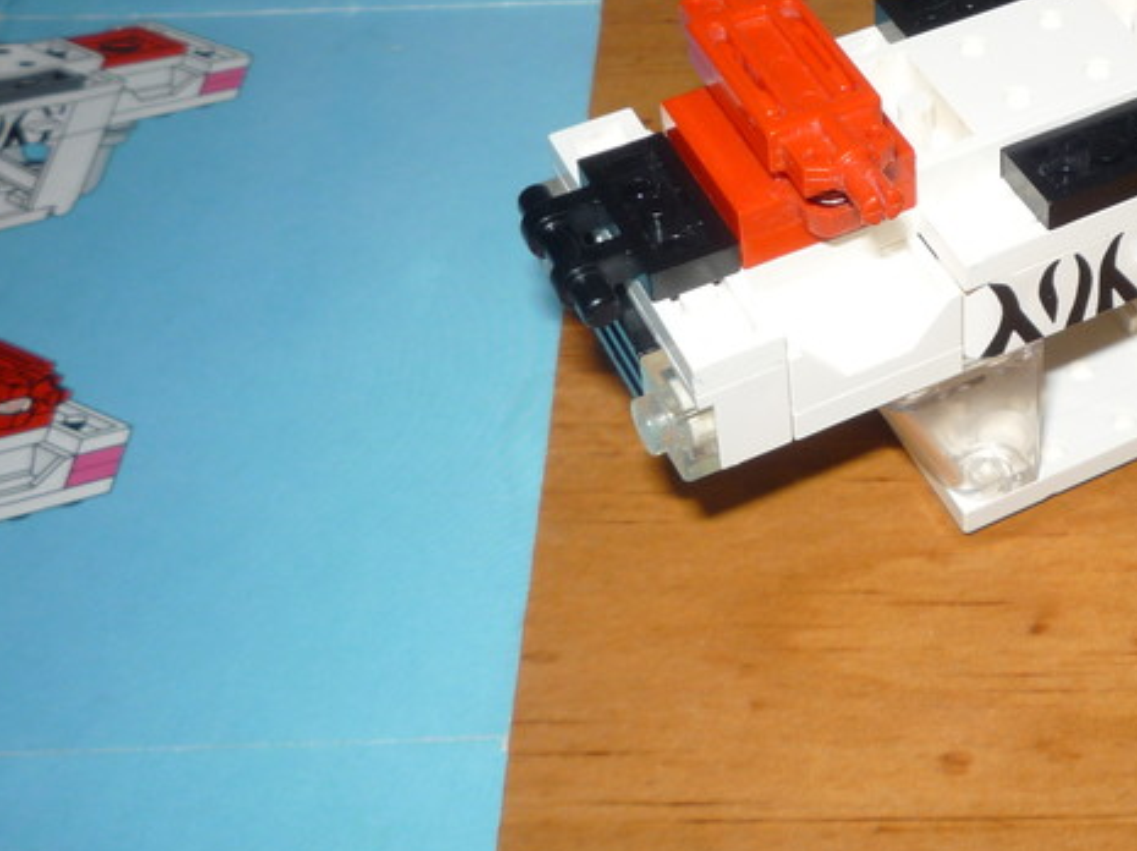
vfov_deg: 23.4
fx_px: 2035
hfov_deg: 29.8
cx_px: 1042
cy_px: 204
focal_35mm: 62
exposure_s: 1/30
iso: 100
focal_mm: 5.2
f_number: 4
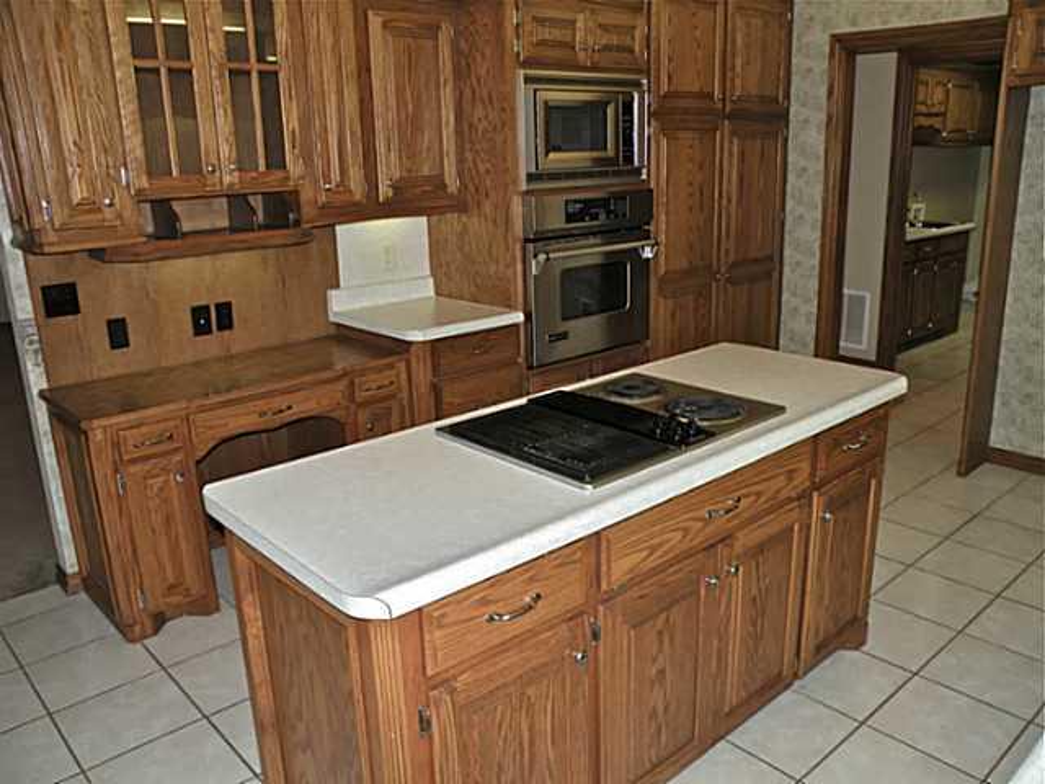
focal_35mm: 27
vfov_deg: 51.4
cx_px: 522
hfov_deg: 65.3
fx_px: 815
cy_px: 392
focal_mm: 4.7
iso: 64
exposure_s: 1/69.1
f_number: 2.8
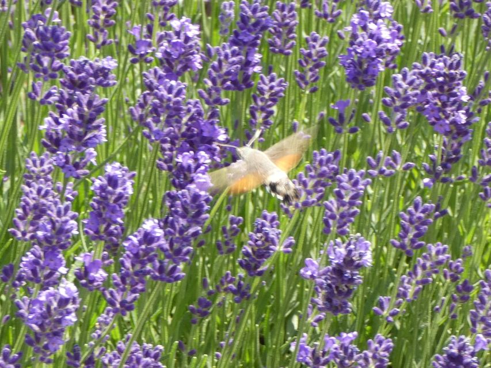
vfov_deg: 12.4
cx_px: 246
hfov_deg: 16.4
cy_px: 184
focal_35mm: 120
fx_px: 1702
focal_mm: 21.5
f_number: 5.1
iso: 125
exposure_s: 1/80
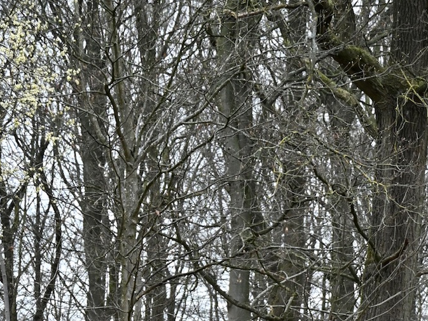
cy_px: 552
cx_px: 288
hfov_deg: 12.5
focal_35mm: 158
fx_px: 1954
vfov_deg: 9.0
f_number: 4
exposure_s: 1/125
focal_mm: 32
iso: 720
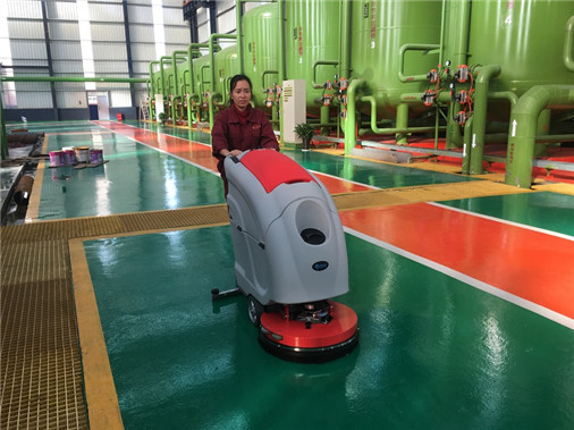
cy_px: 215
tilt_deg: -12.9
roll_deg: +1.1
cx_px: 287
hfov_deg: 61.7
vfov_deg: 48.2
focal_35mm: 29
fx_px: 481
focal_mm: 4.15
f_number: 2.2
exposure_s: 1/100
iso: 40
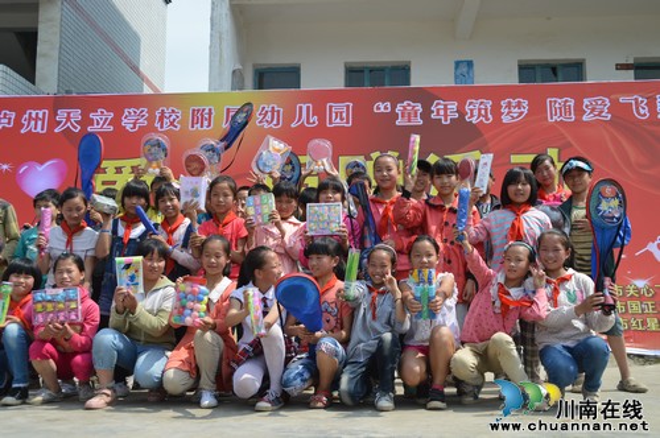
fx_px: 769
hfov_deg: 46.5
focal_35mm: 42
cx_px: 330
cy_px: 219
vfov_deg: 31.8
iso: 100
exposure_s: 1/640
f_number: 5.6
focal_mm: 28
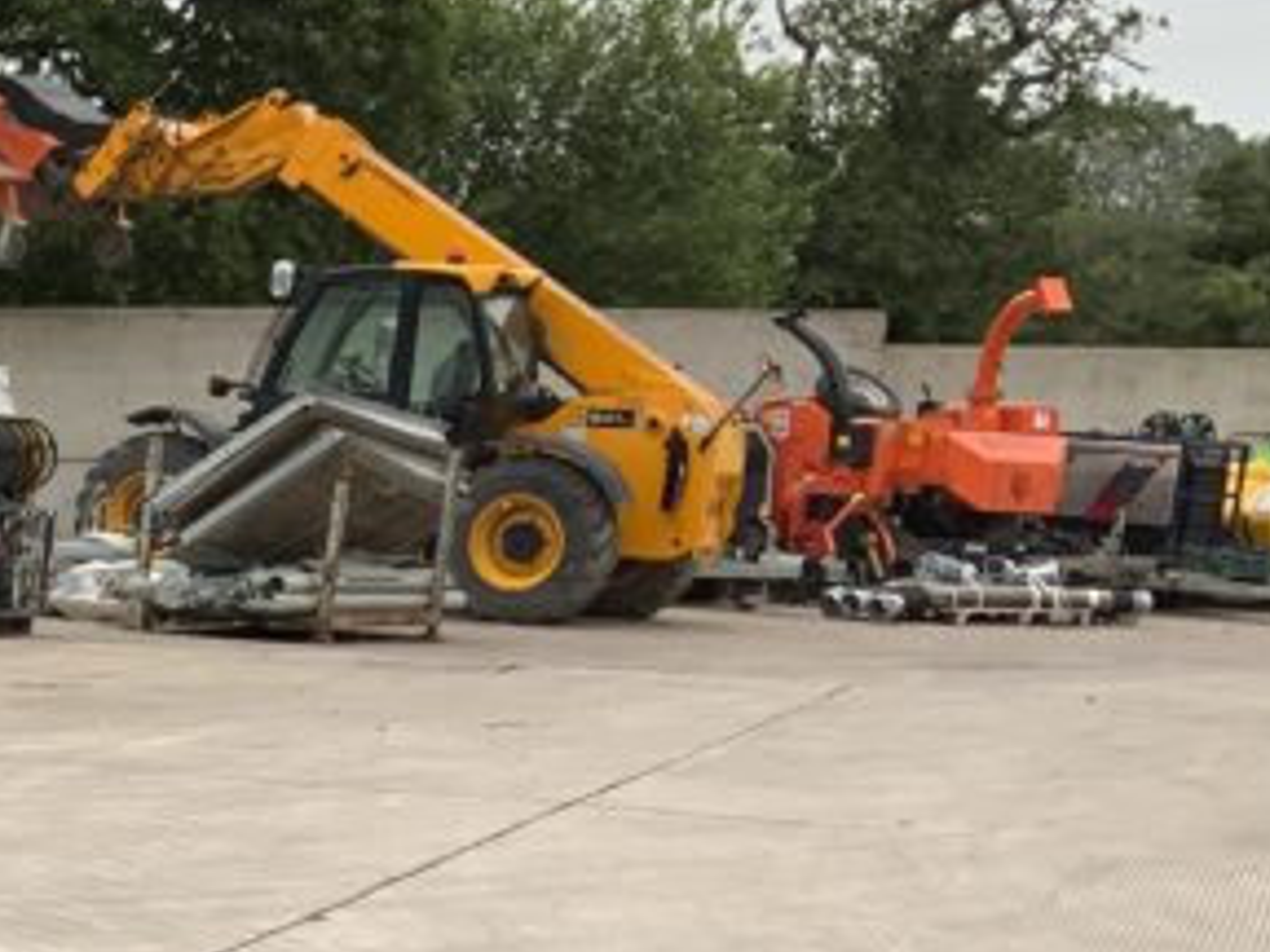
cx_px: -860
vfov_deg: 14.0
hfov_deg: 16.6
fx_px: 3779
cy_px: 1067
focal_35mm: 103
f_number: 1.8
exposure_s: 1/277
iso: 16
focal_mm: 3
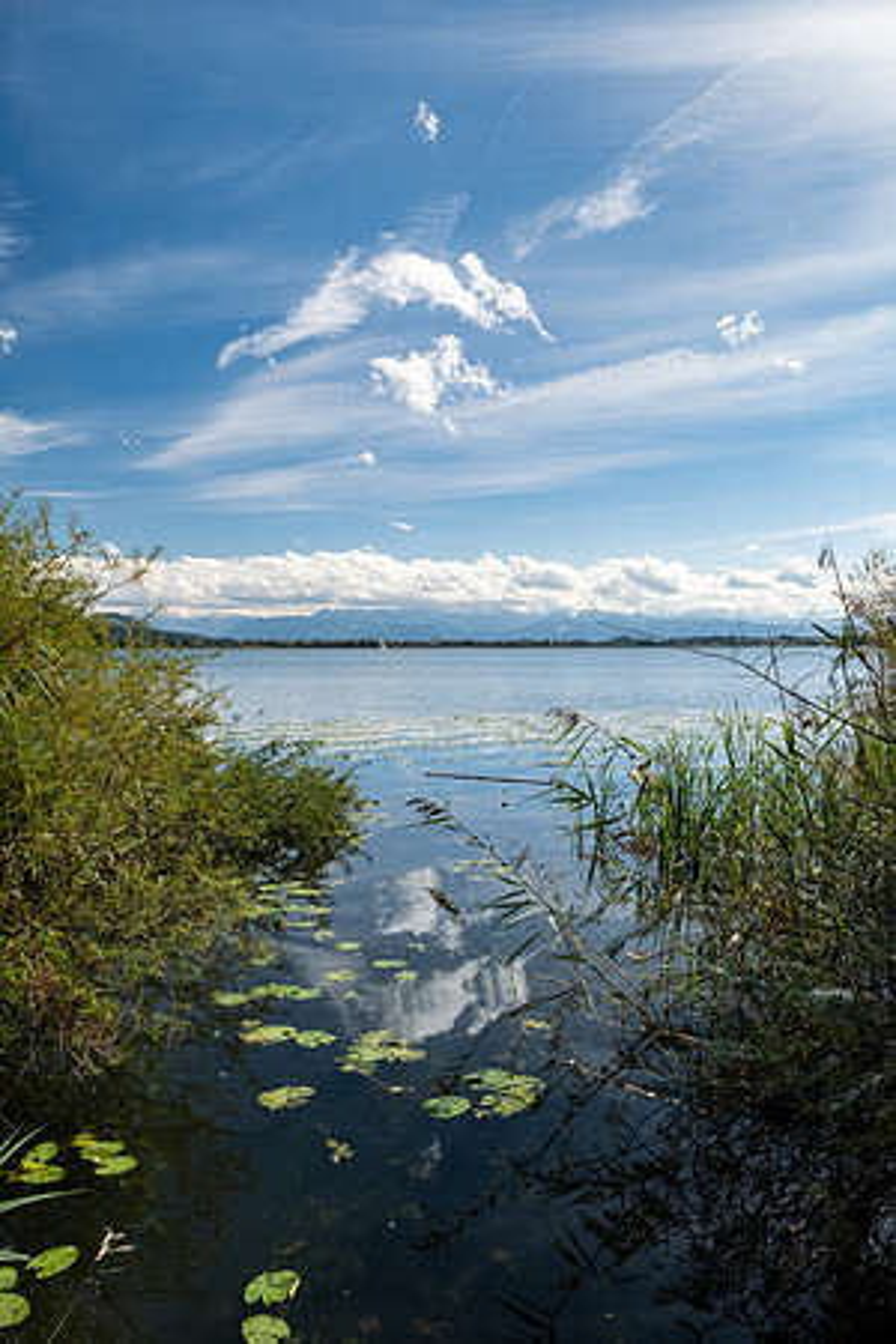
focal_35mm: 24
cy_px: 672
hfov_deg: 53.1
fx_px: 896
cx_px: 448
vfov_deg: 73.7
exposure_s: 1/600
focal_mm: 16
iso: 320
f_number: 5.6
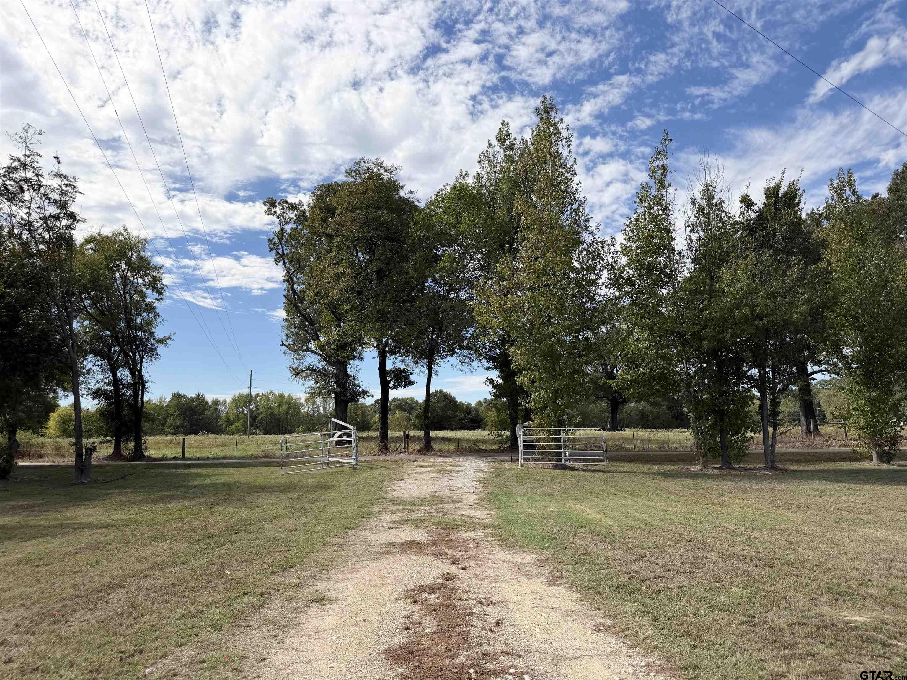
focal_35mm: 24
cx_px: 454
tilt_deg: +7.2
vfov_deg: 56.8
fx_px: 629
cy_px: 340
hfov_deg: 71.6
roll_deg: +1.2
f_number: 1.78
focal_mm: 6.76
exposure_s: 1/6711
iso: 80
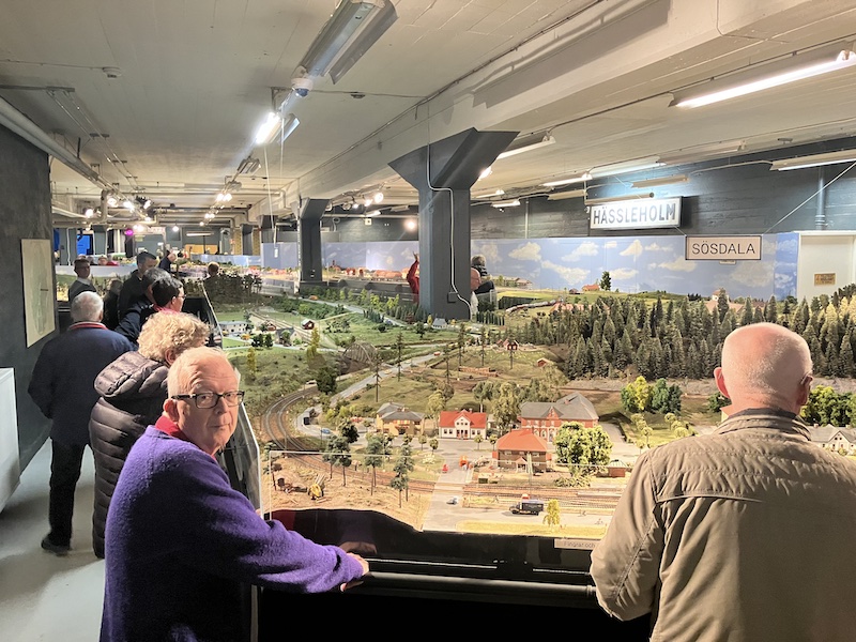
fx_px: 692
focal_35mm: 28
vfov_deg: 49.7
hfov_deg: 63.4
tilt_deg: -6.5
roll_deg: +0.4
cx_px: 428
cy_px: 321
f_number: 1.8
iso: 250
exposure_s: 1/33
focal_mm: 3.99
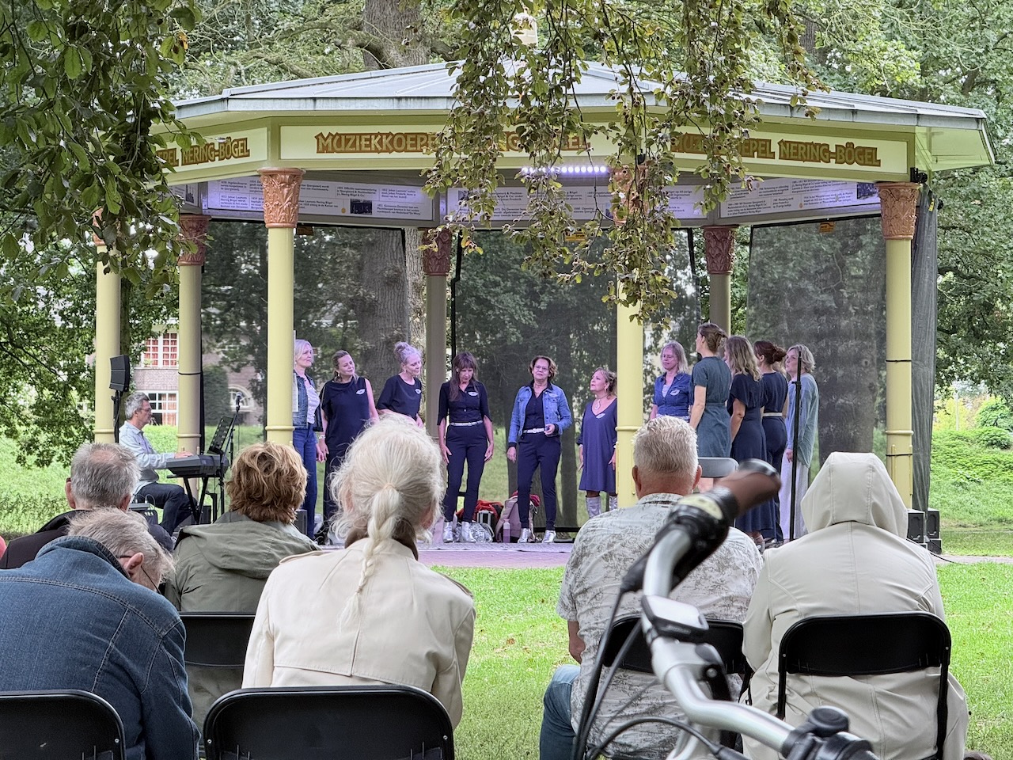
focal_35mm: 120
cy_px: 380
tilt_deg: +1.7
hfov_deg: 16.4
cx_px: 506
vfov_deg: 12.3
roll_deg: -0.3
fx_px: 3512
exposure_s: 1/99
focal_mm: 15.66
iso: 125
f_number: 2.8
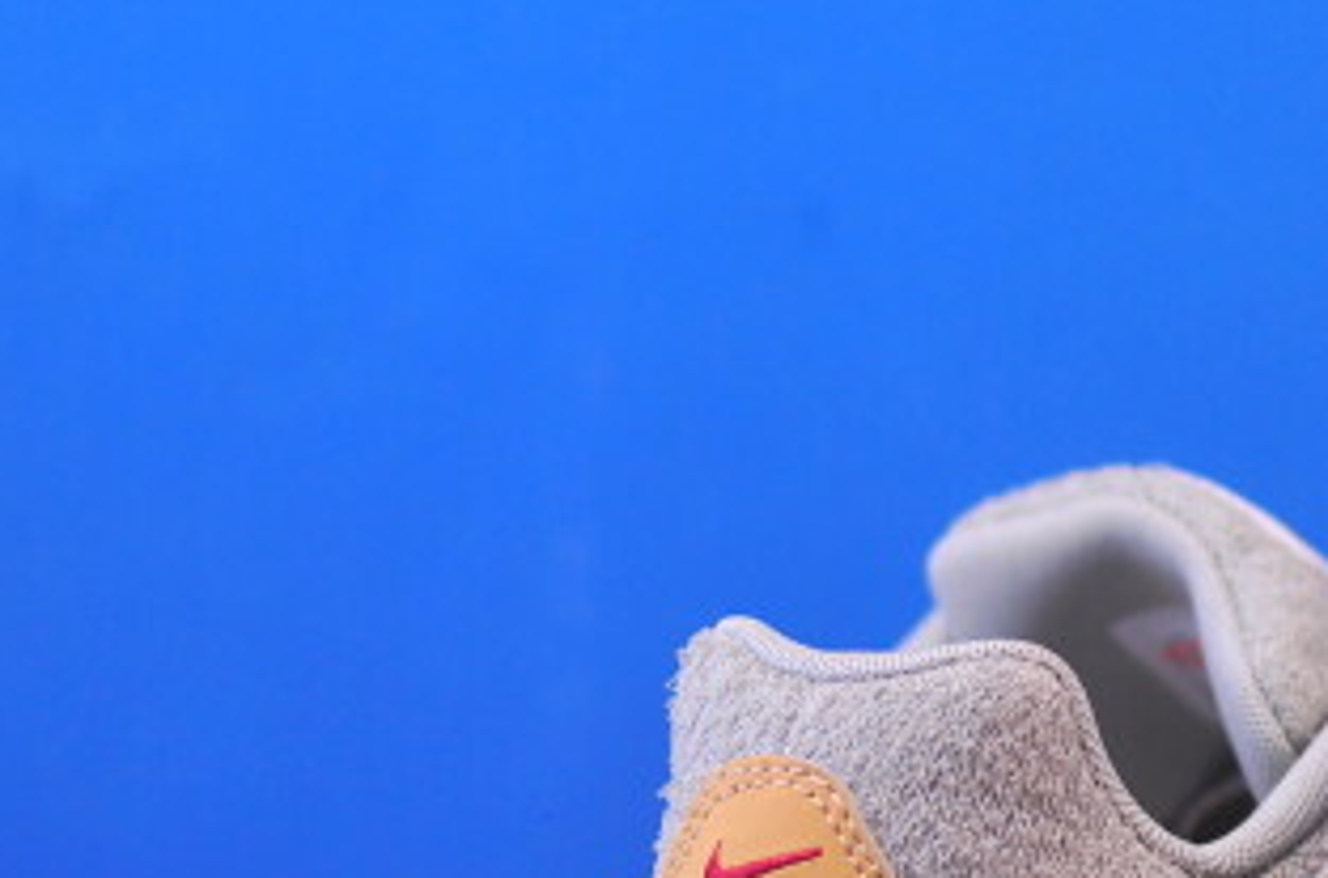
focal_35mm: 192
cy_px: 638
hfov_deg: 10.5
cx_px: 1680
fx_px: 7065
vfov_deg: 7.1
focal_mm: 50
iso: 250
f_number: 2.2
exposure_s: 1/320
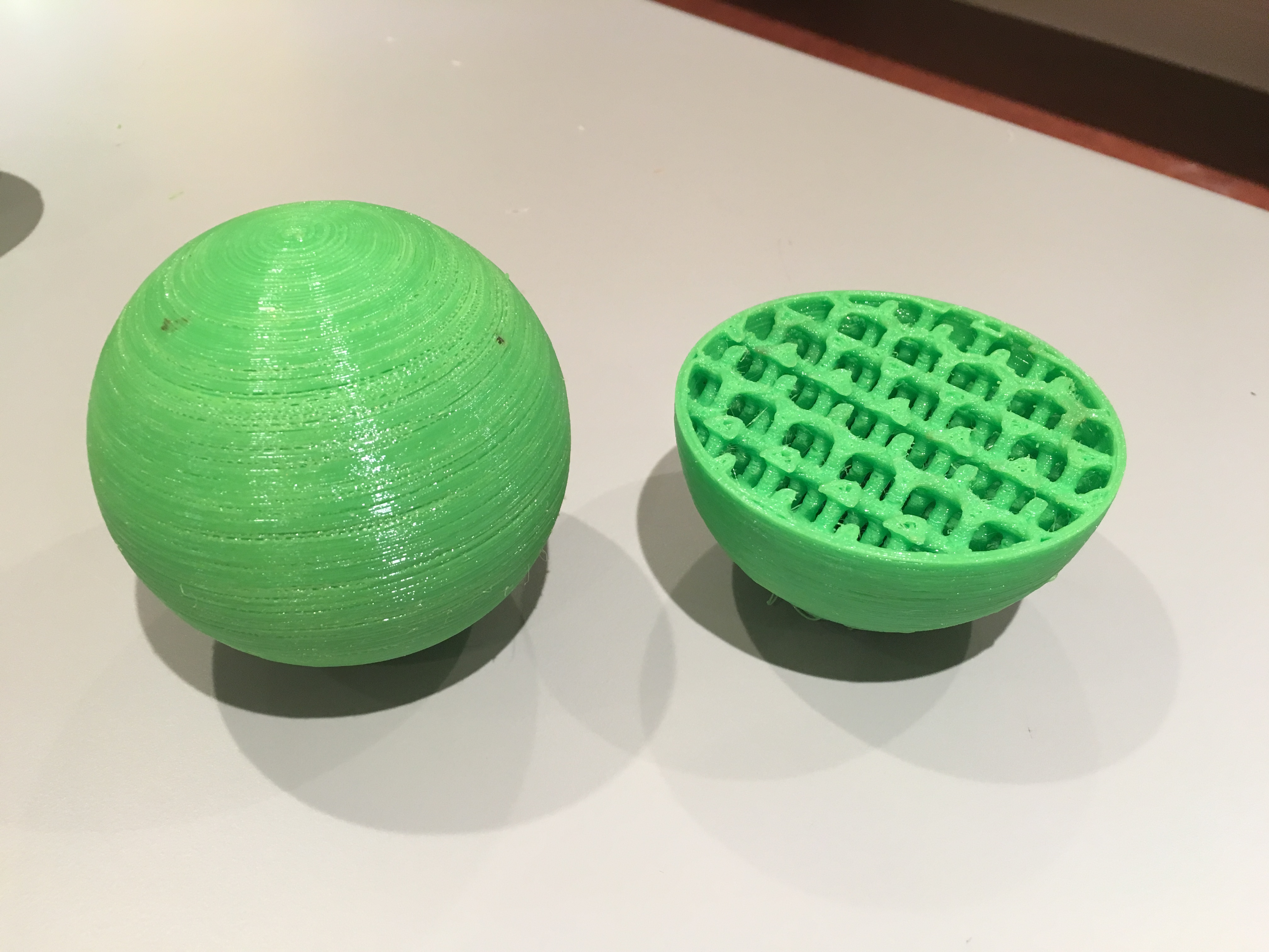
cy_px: 476
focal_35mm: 29
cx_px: 634
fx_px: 1063
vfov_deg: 48.2
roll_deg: -1.1
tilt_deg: -40.5
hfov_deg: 61.7
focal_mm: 4.15
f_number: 2.2
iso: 80
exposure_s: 1/30
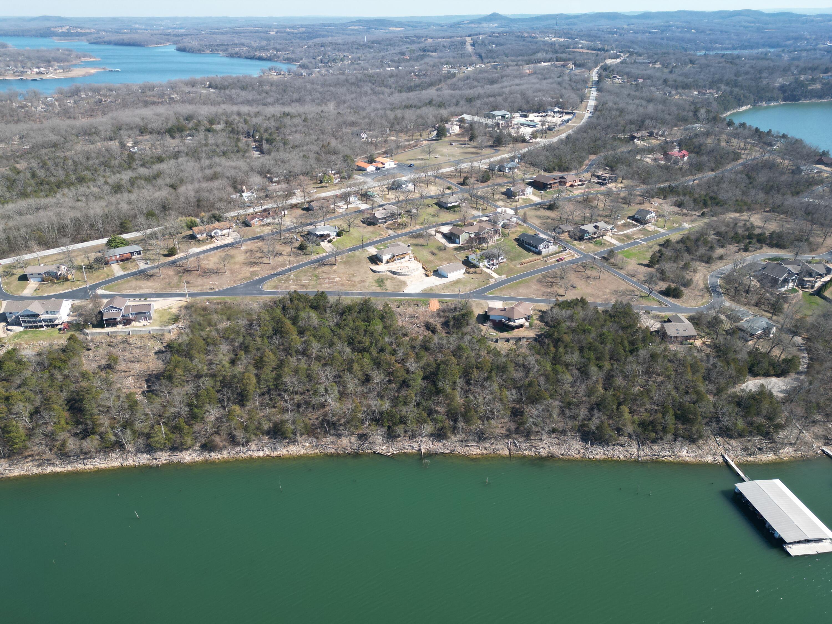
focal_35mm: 24
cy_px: 312
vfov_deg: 56.8
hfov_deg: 71.6
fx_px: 577
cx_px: 416
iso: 110
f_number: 1.7
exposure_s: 1/1500
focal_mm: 6.72
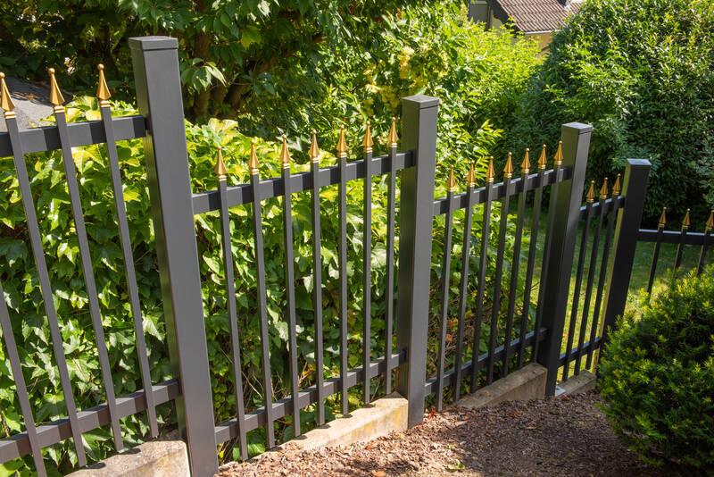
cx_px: 357
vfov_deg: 41.1
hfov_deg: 58.7
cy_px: 238
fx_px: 635
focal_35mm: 32
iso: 200
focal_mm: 32
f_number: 11
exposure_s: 1/125
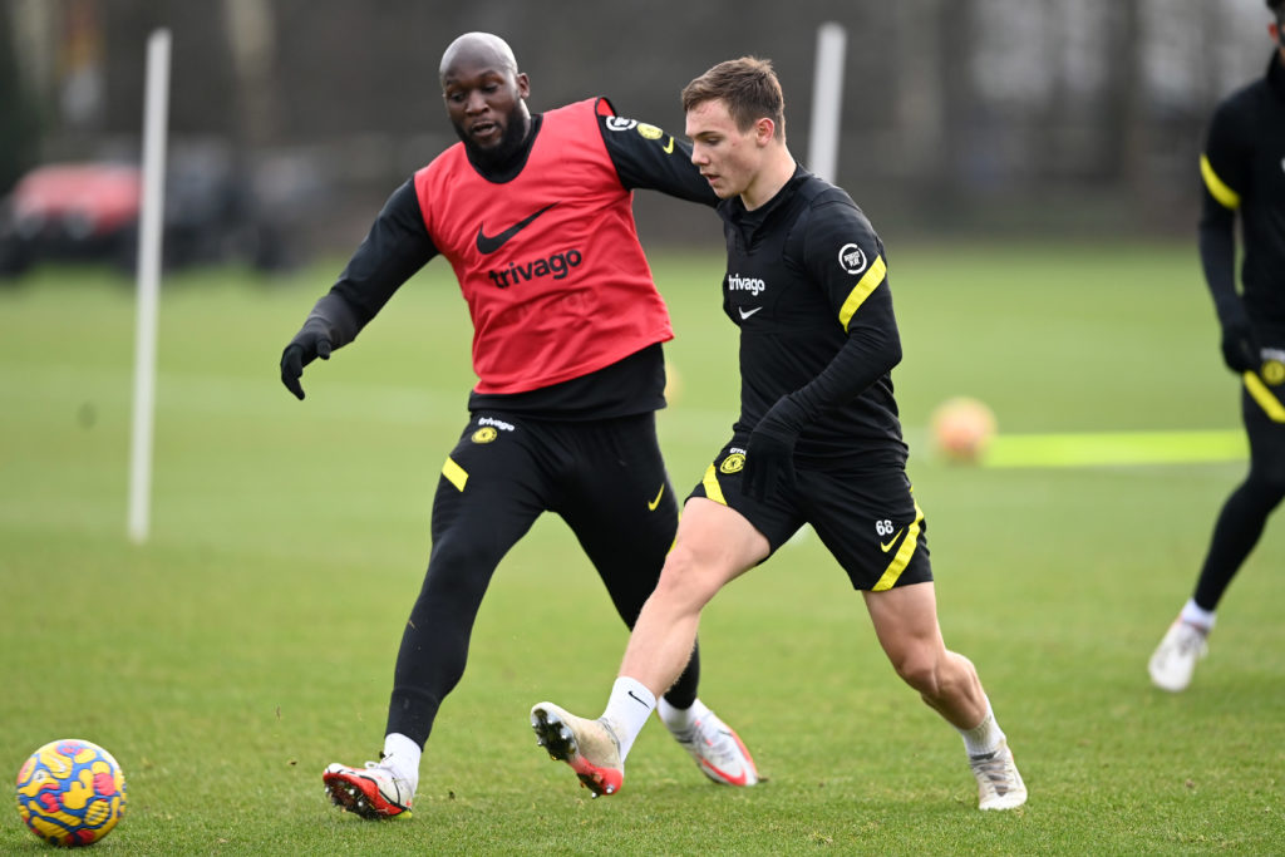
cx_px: 642
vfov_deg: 3.4
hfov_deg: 5.2
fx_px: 14279
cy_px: 428
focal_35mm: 400
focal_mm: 400
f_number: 2.8
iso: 800
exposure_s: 1/1600
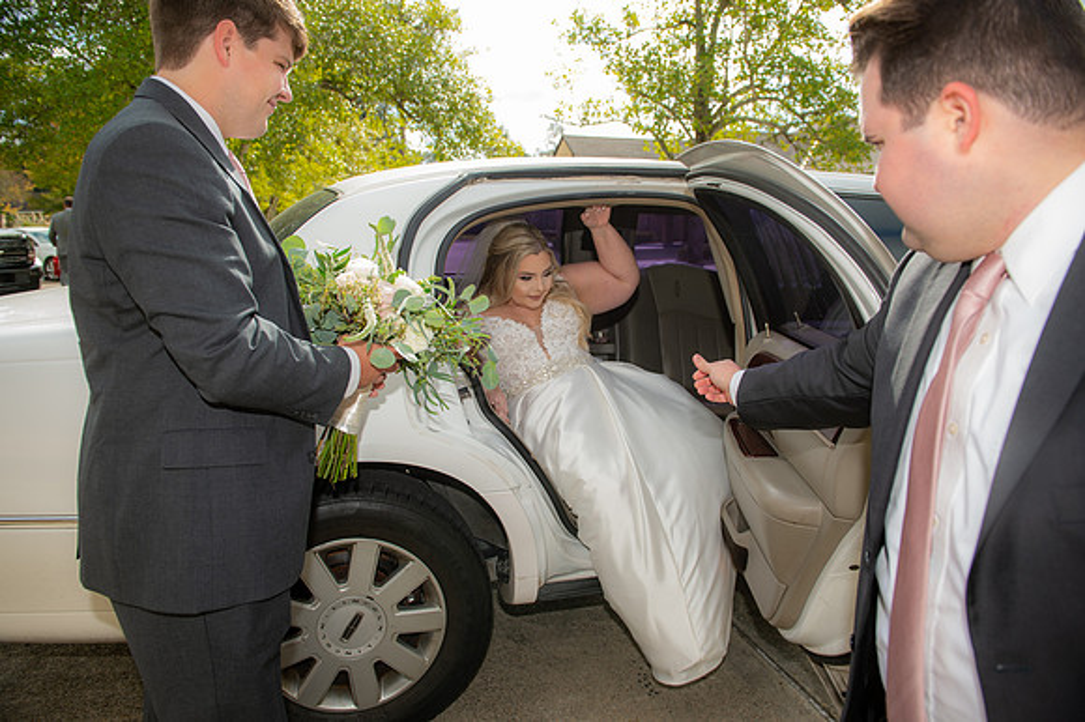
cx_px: 542
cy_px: 361
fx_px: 723
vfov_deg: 53.1
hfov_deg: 73.8
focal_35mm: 24
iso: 64
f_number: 5
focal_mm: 24
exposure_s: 1/250
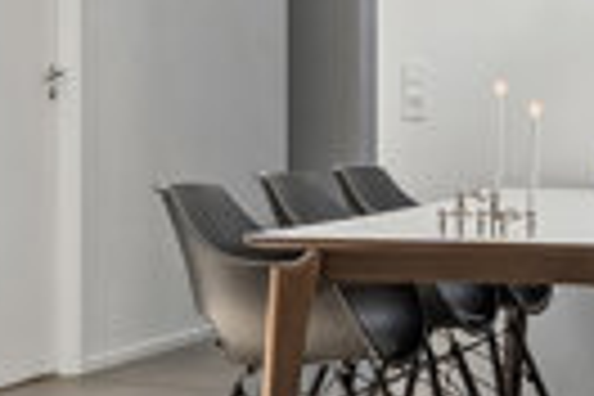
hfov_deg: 13.1
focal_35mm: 157
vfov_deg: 8.7
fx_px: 2590
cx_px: 292
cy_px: 74
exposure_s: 1/25
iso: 250
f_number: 8
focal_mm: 17.5
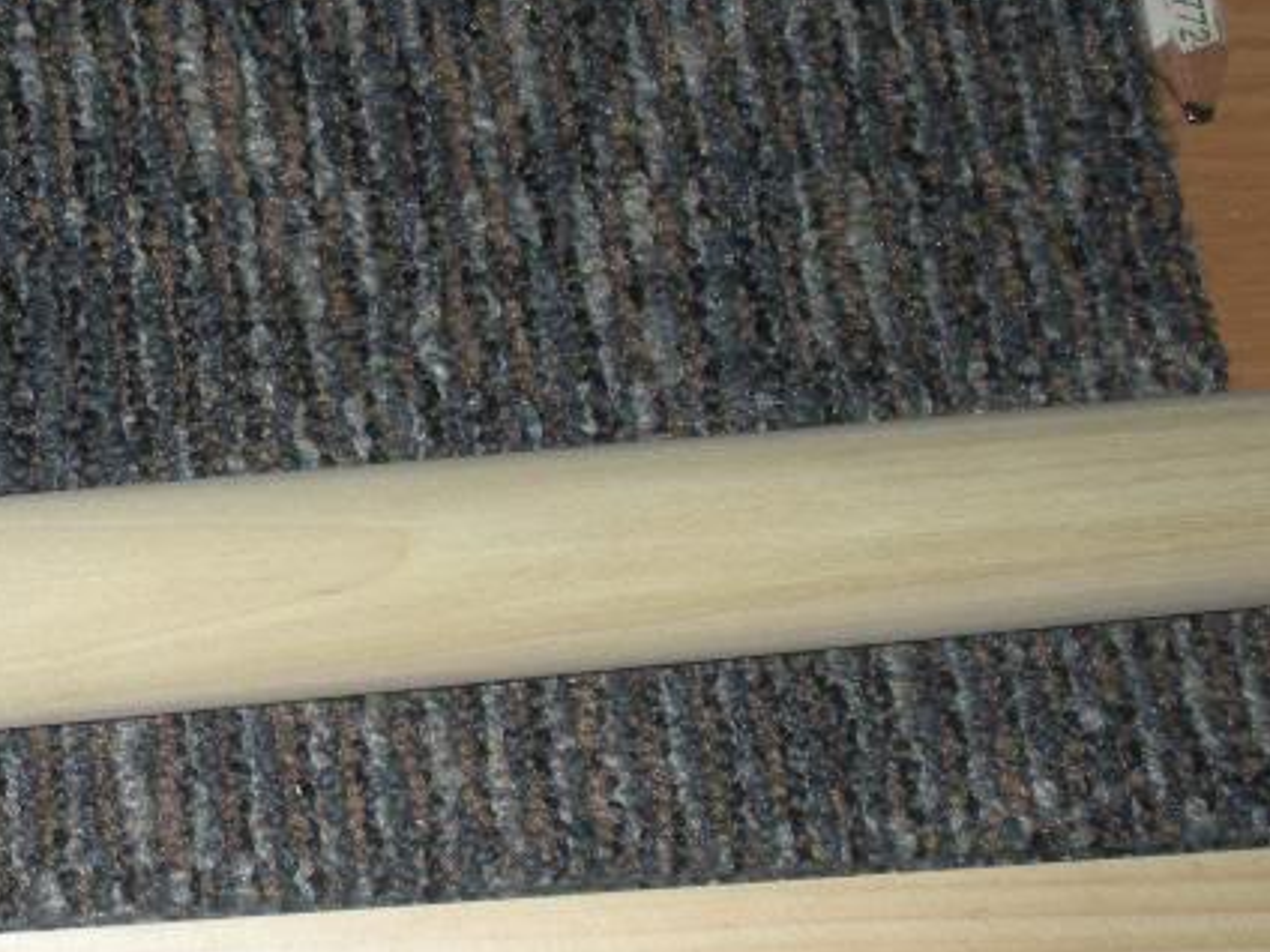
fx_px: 3192
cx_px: 30
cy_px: 485
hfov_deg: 21.8
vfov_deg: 17.0
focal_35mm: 87
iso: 64
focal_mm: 6.3
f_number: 3.5
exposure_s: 1/60
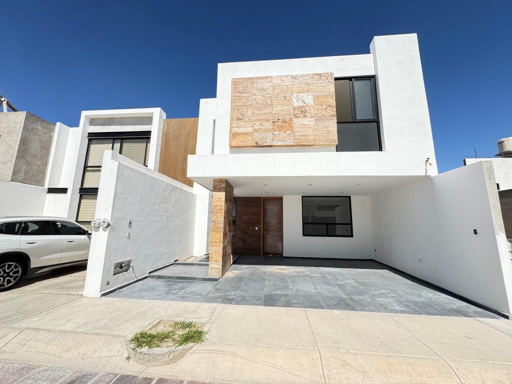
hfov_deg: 102.1
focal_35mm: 14
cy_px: 192
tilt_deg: +9.1
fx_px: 207
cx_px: 256
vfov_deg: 85.7
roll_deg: -0.1
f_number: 2.2
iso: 50
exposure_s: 1/1078
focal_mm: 2.22
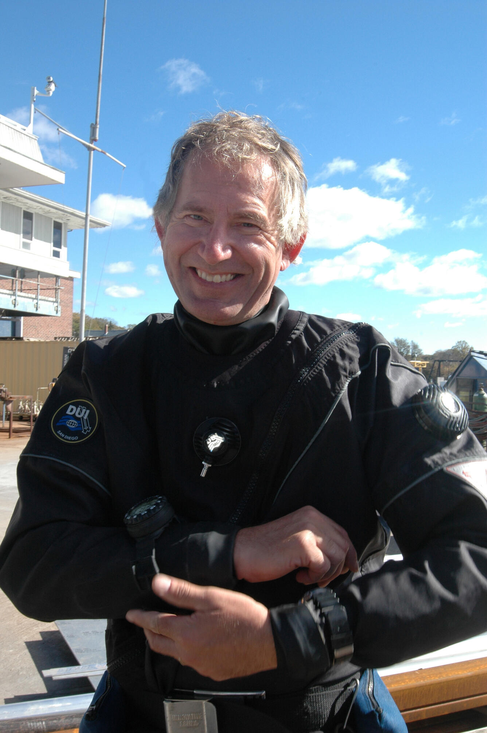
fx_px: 793
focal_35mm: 39
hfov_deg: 34.2
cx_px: 244
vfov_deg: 49.6
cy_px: 366
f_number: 16
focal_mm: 26
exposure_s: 1/80
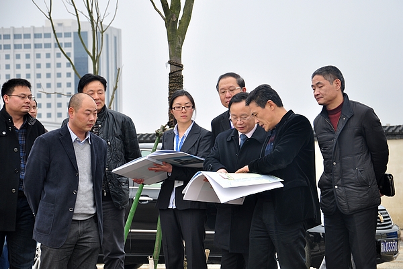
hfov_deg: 17.1
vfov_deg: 11.4
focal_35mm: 120
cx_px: 202
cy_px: 134
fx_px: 1343
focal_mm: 80
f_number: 5.3
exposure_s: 1/80
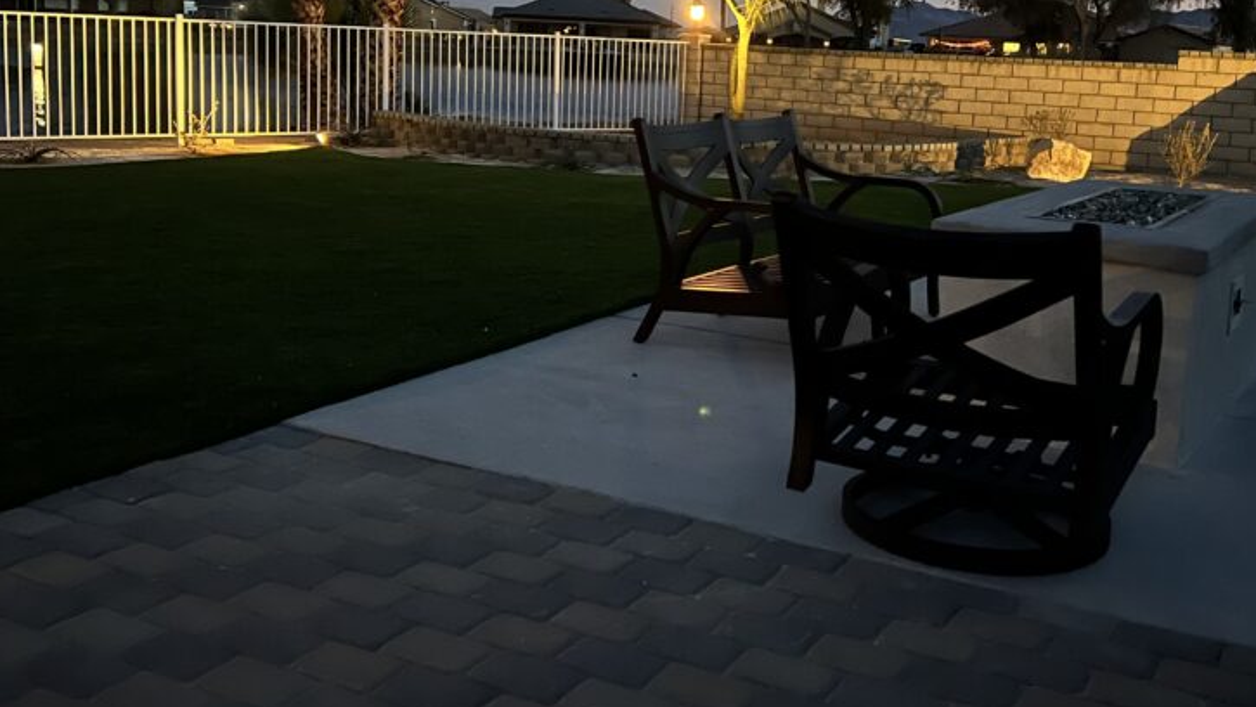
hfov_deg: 50.3
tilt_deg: -6.2
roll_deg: -2.3
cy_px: 191
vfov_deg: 29.3
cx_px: 707
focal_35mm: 40
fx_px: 1332
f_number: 1.5
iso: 2500
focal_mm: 5.7
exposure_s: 1/20
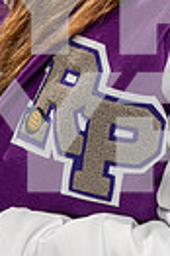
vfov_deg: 14.3
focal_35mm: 141
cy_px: -4
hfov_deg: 9.7
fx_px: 1001
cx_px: 98
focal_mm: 41
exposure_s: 1/250
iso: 500
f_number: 4
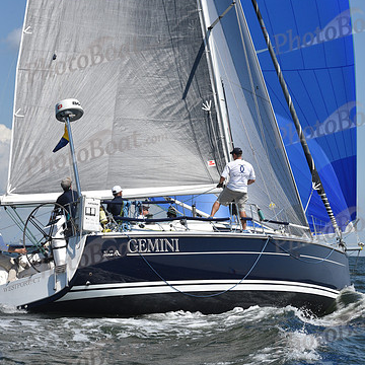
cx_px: 221
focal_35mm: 96
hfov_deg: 18.1
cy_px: 189
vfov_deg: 18.1
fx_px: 1145
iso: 320
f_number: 10
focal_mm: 70
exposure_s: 1/1250
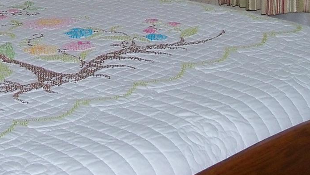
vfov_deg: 10.3
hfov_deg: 18.7
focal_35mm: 112
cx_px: 20
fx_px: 921
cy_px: -121
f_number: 3.5
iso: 200
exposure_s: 1/30
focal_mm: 6.2
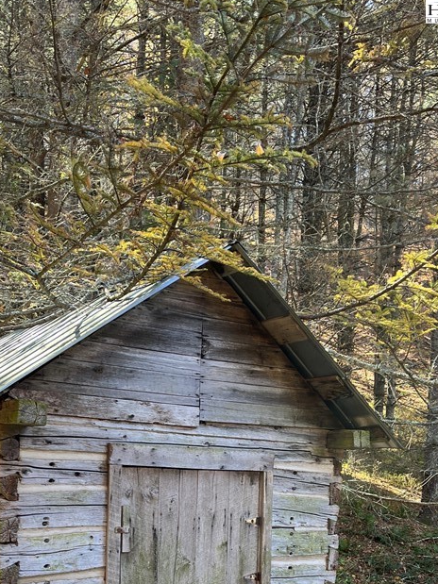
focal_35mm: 43
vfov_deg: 41.9
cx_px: 208
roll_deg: -1.5
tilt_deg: -0.6
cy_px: 471
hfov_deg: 33.6
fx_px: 726
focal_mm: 5.1
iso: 50
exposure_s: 1/122
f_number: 1.6
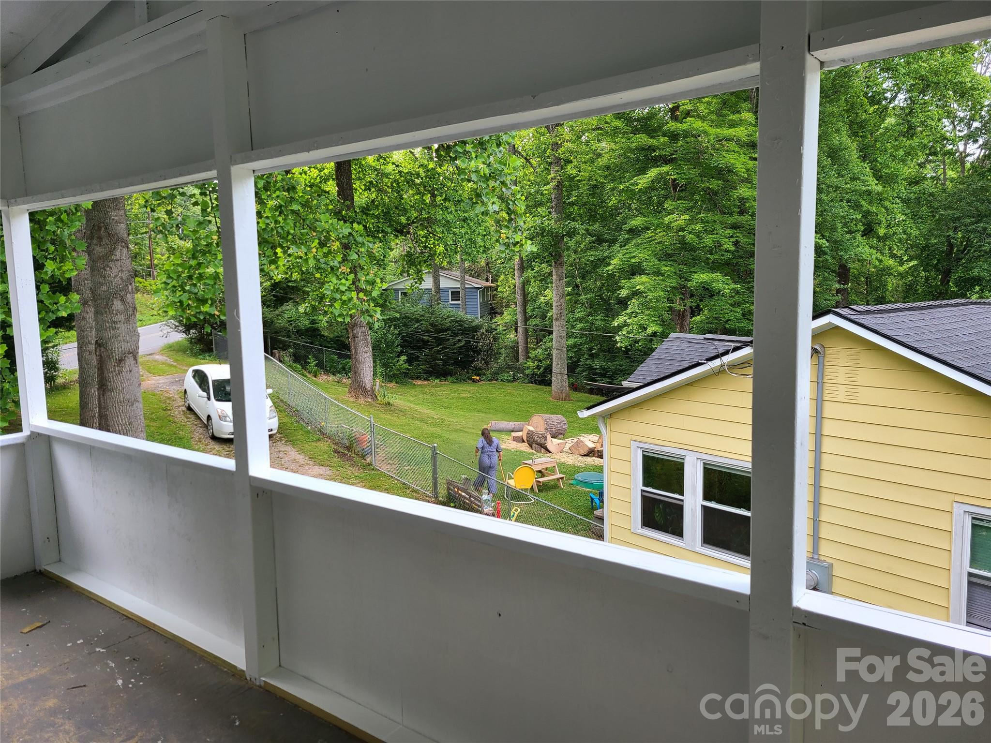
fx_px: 744
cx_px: 496
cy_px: 372
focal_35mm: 26
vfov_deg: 53.1
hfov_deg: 67.3
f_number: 1.8
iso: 40
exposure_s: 1/194
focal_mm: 5.4
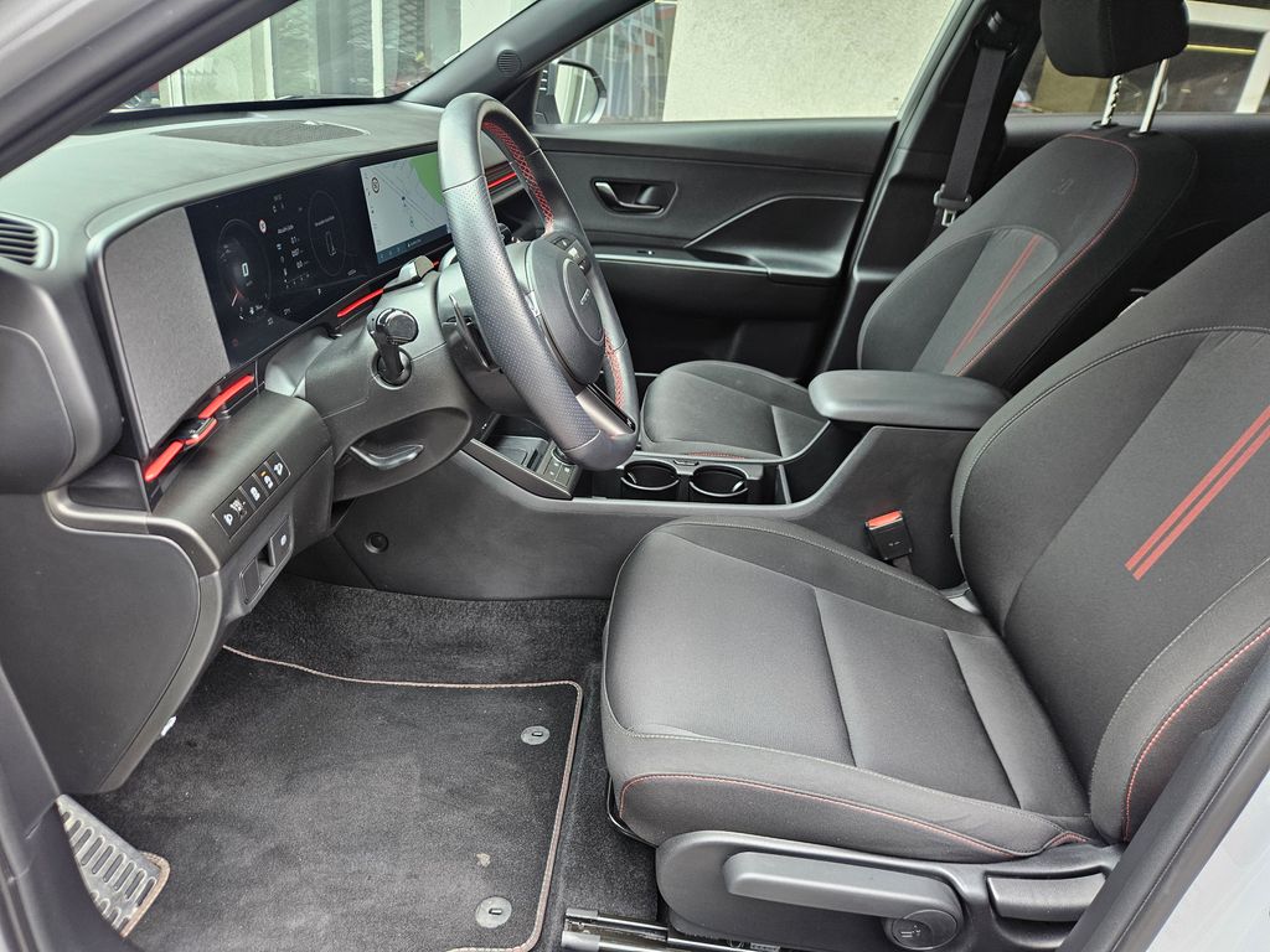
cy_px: 476
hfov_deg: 73.9
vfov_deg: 58.9
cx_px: 635
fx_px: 844
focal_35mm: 23
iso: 200
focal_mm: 5.4
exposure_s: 1/180
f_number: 1.8
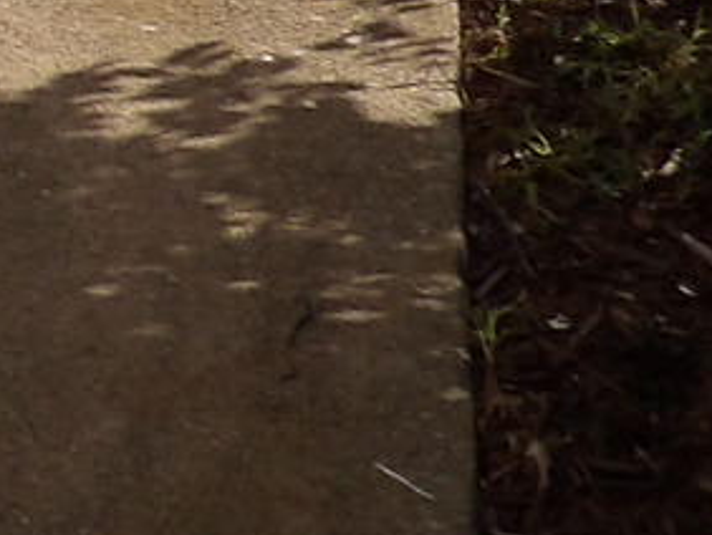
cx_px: -1199
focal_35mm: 174
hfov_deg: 9.6
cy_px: -679
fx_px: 3582
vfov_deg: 8.0
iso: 100
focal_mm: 4.3
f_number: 3.2
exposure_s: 1/981
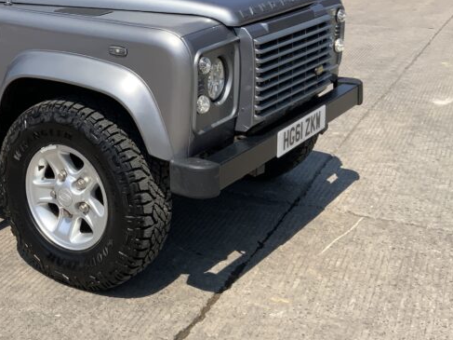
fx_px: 798
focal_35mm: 61
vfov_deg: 23.2
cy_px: 12
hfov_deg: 30.4
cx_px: 55
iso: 16
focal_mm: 3
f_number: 1.8
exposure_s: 1/1490
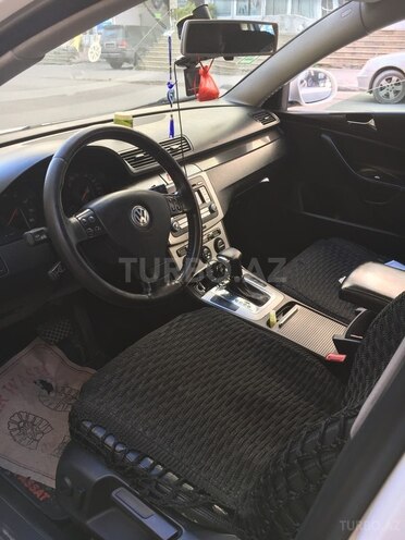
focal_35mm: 29
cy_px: 270
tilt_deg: -27.6
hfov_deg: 48.2
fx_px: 452
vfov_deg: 61.7
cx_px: 202
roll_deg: +0.0
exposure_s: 1/100
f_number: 2.2
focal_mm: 4.15
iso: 32
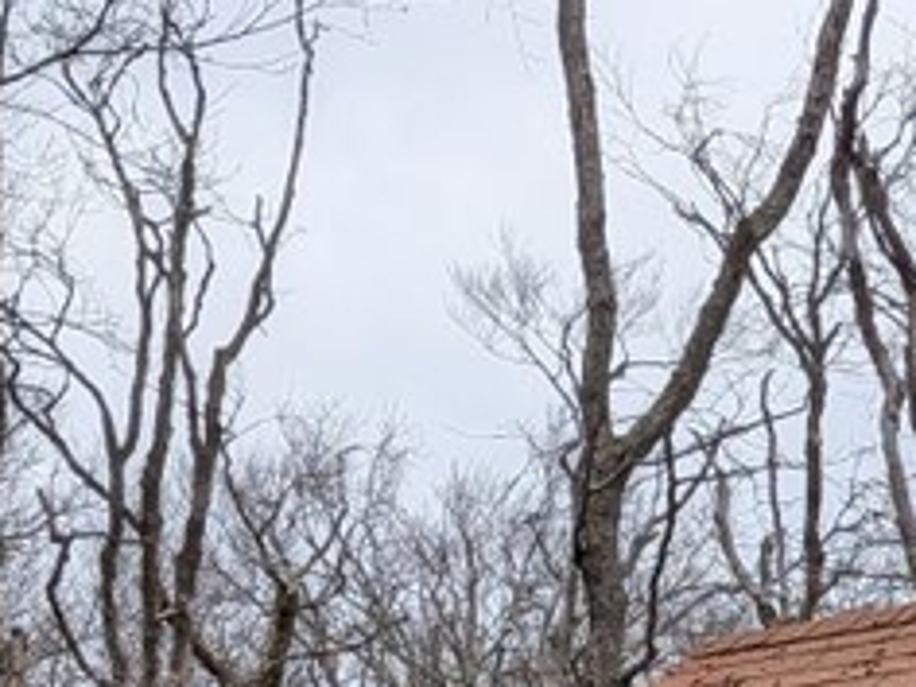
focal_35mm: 111
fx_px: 2937
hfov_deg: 17.1
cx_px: 1048
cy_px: 1265
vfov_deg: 12.2
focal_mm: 4.53
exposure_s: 1/1404
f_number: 1.7
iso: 30
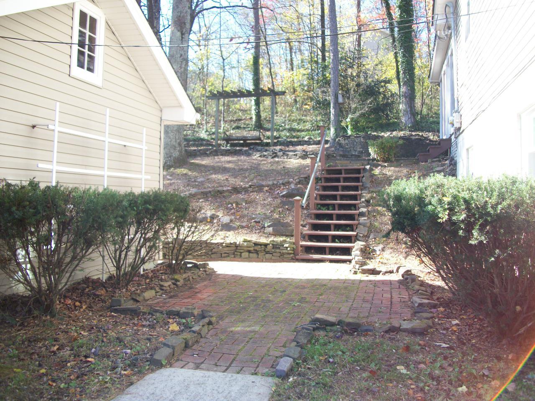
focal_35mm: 32
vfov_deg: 44.2
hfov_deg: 56.8
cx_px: 268
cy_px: 200
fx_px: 495
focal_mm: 5.7
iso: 80
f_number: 2.9
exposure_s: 1/125
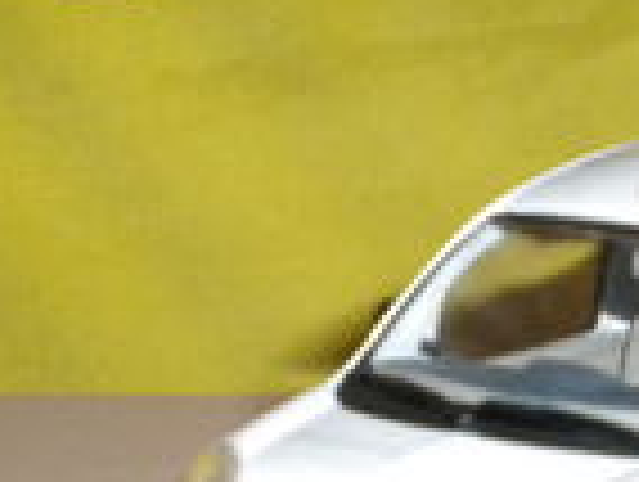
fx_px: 2700
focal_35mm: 146
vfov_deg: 10.1
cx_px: 522
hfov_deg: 13.4
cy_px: 518
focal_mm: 9.3
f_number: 3.9
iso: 400
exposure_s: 1/30
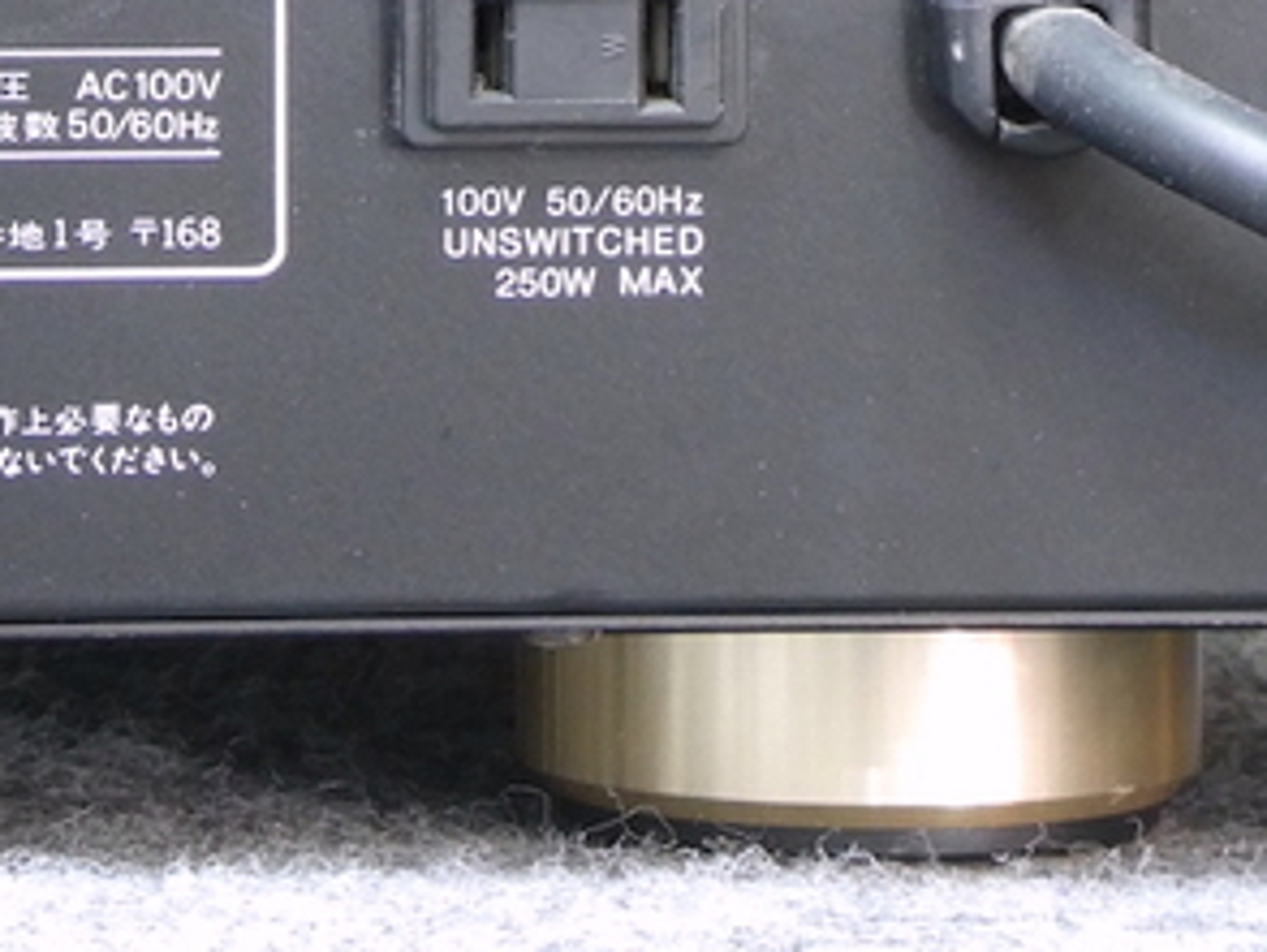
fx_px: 12674
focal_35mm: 346
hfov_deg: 5.7
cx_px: -52
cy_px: -582
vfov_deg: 4.3
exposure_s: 1.3
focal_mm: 19
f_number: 5.1
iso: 200
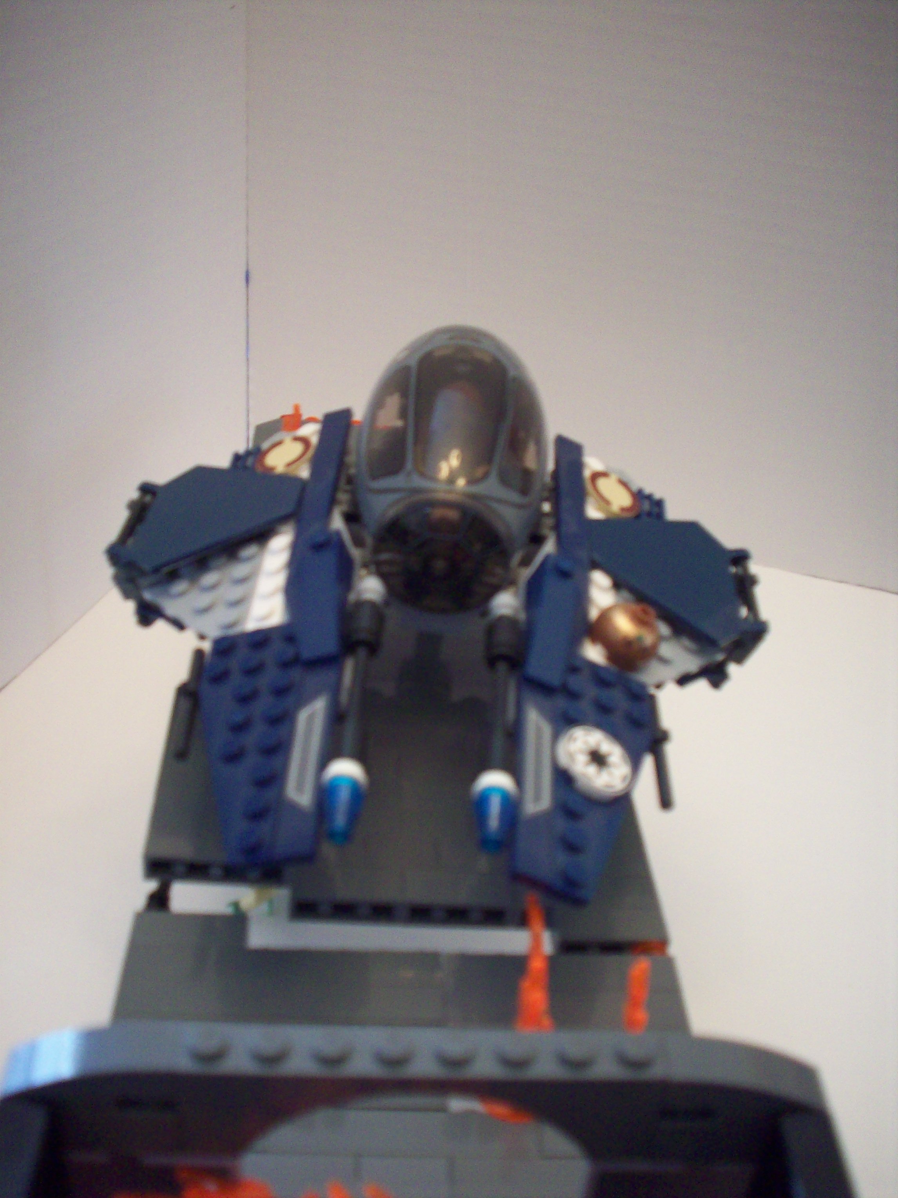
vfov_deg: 50.1
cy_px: 599
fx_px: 1280
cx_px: 449
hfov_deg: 38.7
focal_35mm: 37
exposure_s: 1/22.4
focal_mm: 6.2
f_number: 2.8
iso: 160
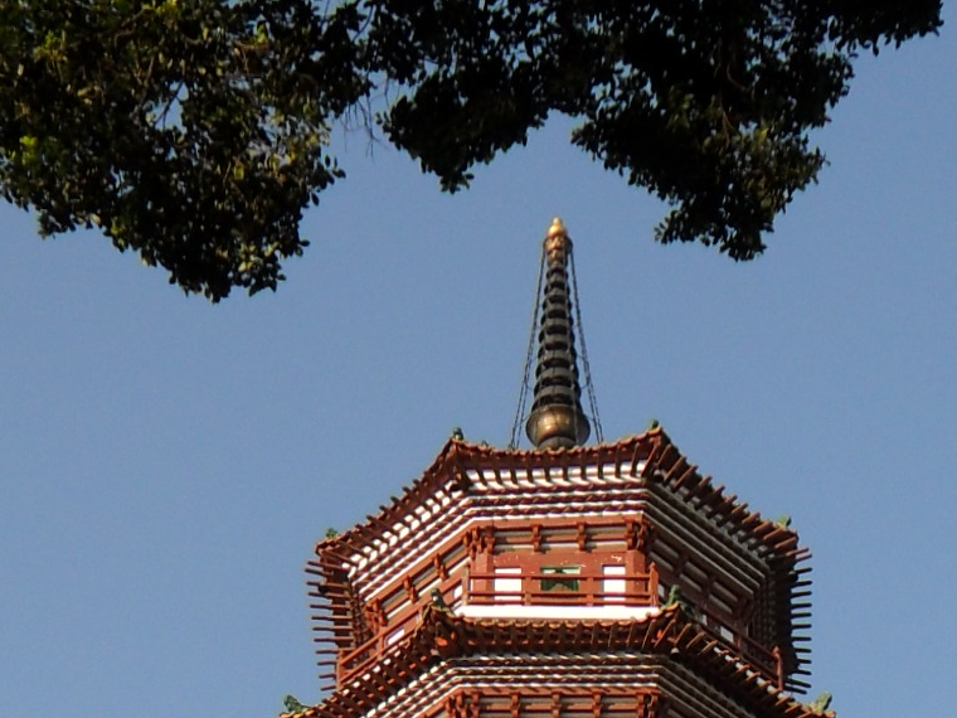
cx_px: 622
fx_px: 3207
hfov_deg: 16.9
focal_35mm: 116
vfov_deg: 11.9
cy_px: 1217
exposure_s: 1/750
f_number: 3.6
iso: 80
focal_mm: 6
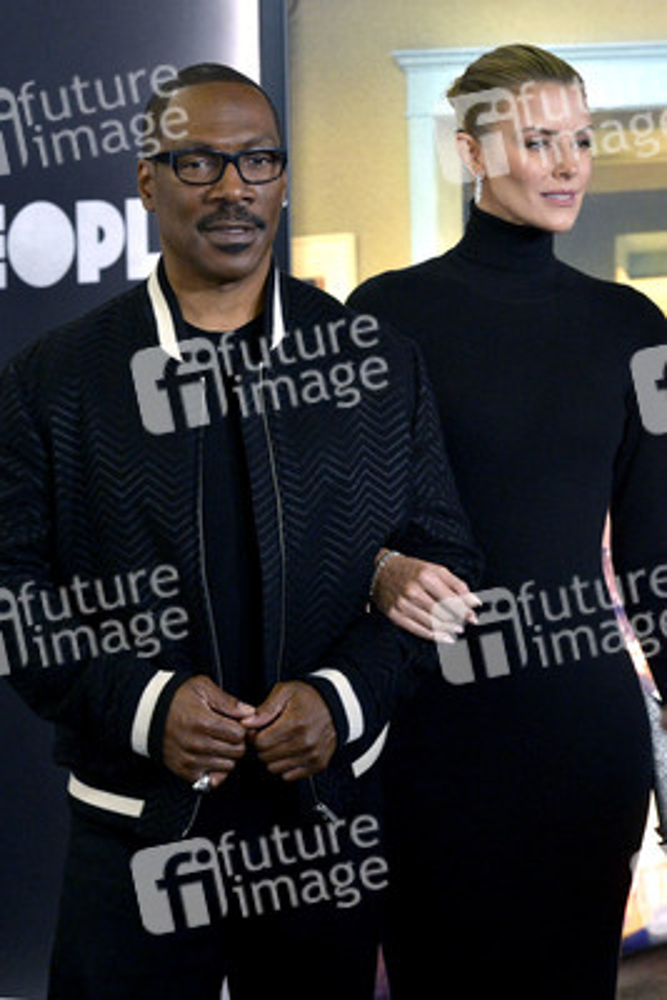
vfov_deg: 20.8
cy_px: 500
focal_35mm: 98
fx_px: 2721
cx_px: 334
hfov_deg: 14.0
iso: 3200
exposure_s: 1/250
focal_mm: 98
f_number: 6.3
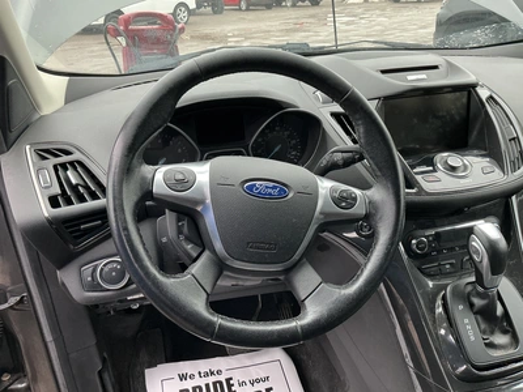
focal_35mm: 28
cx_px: 262
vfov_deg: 49.7
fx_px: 423
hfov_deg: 63.4
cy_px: 196
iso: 64
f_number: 1.8
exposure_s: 1/94
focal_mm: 3
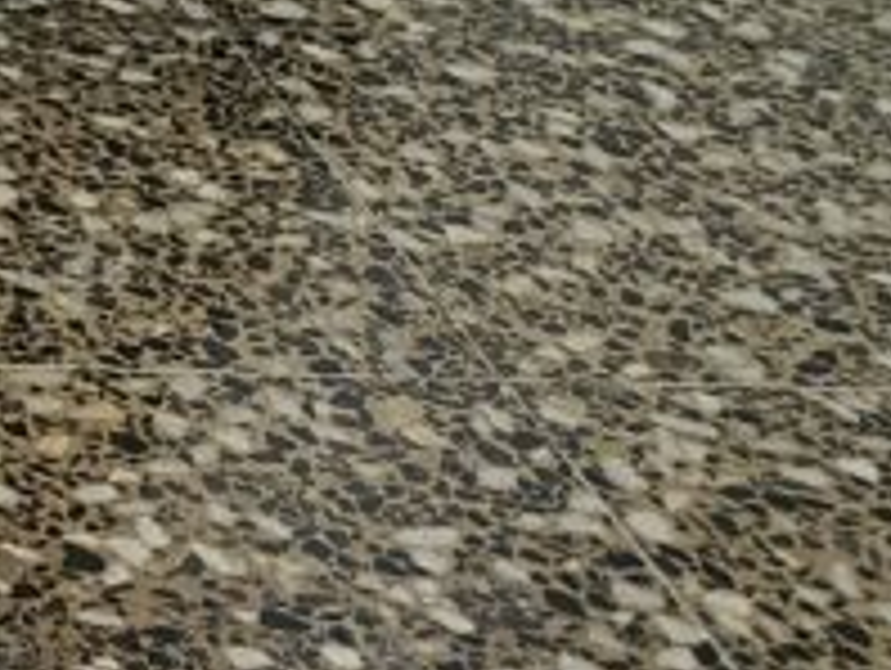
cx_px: -1305
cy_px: -1023
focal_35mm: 119
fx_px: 3067
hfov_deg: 12.6
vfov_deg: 10.5
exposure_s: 1/100
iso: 246
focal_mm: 6.11
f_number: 1.65
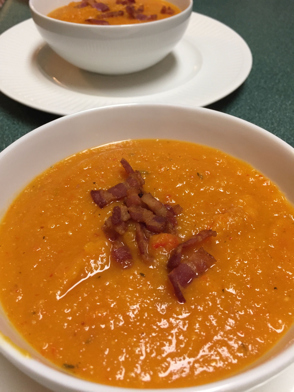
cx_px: 147
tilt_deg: -44.0
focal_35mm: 29
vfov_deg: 61.7
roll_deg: -1.3
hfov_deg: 48.2
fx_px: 328
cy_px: 196
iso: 50
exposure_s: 1/30
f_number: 2.2
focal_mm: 4.15
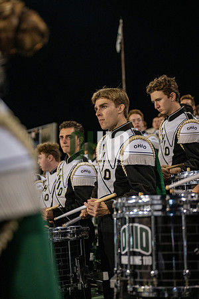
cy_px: 150
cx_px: 100
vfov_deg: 34.5
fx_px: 481
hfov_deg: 23.4
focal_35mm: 58
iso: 2000
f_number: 3.2
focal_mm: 58
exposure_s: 1/500
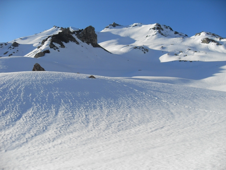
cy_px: 85
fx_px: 229
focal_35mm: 35
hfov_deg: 52.6
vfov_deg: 40.7
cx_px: 113
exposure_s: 1/250
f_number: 7
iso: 80
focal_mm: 6.3
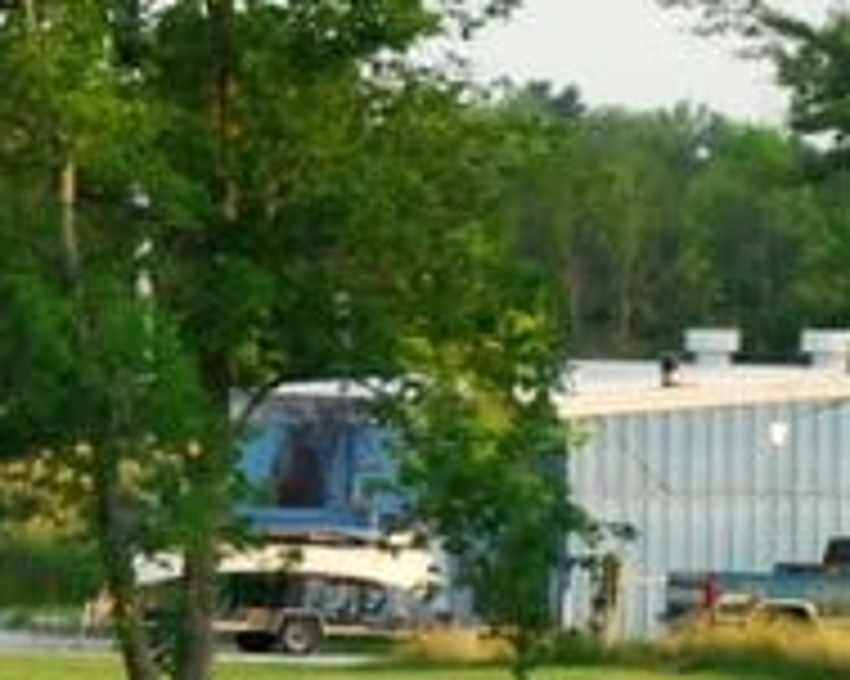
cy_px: 155
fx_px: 11994
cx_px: -1408
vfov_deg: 3.2
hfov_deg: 4.0
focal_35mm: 477
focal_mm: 50
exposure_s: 1/320
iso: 1000
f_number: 9
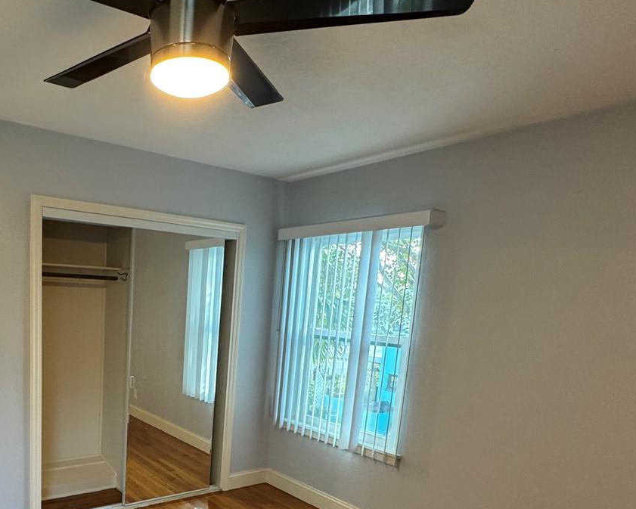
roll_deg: -2.0
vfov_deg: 52.8
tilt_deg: -9.8
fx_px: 489
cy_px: 375
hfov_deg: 62.1
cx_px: 155
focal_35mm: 26
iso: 250
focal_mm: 2.22
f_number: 2.2
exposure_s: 1/60
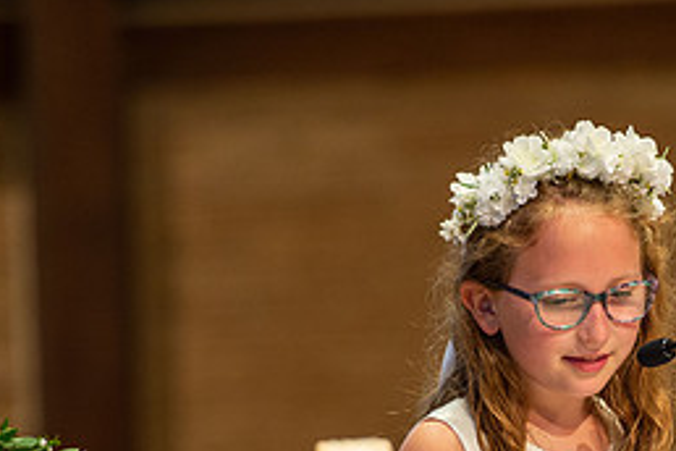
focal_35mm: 450
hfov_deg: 4.6
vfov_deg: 3.1
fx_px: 8449
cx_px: 597
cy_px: 417
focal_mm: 200
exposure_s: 1/125
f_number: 2.8
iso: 1600
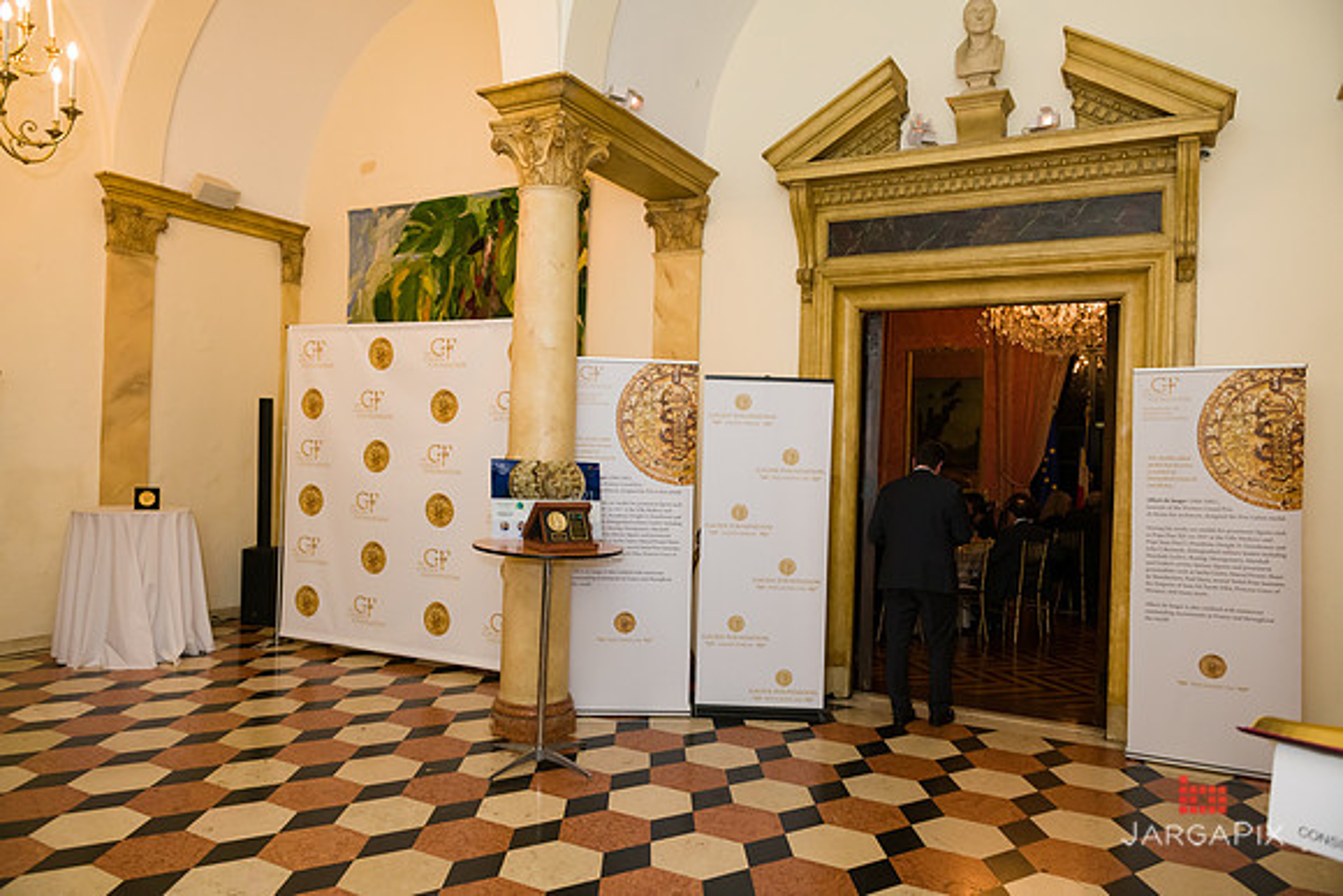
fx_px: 896
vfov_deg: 53.2
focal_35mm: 24
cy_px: 448
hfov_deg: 73.7
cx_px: 672
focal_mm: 24
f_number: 4
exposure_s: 1/125
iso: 1000
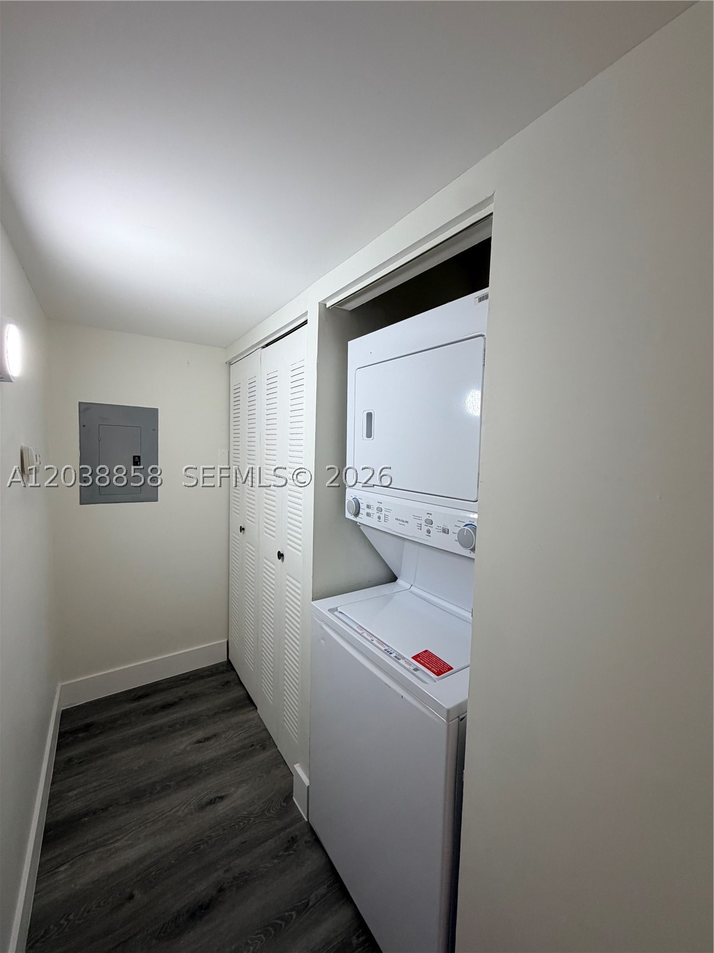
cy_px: 476
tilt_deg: -3.9
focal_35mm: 14
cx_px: 357
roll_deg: -2.2
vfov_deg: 102.1
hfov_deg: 85.7
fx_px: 385
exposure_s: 1/120
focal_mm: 2.22
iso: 160
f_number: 2.2
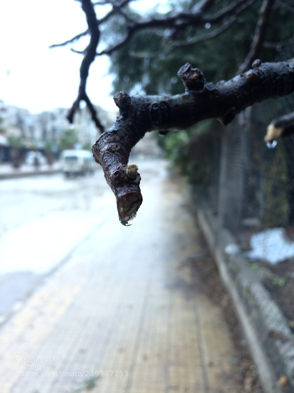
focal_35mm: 29
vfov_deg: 61.7
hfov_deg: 48.2
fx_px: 328
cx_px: 147
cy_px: 196
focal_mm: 4.15
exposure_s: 1/100
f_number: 2.2
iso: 64
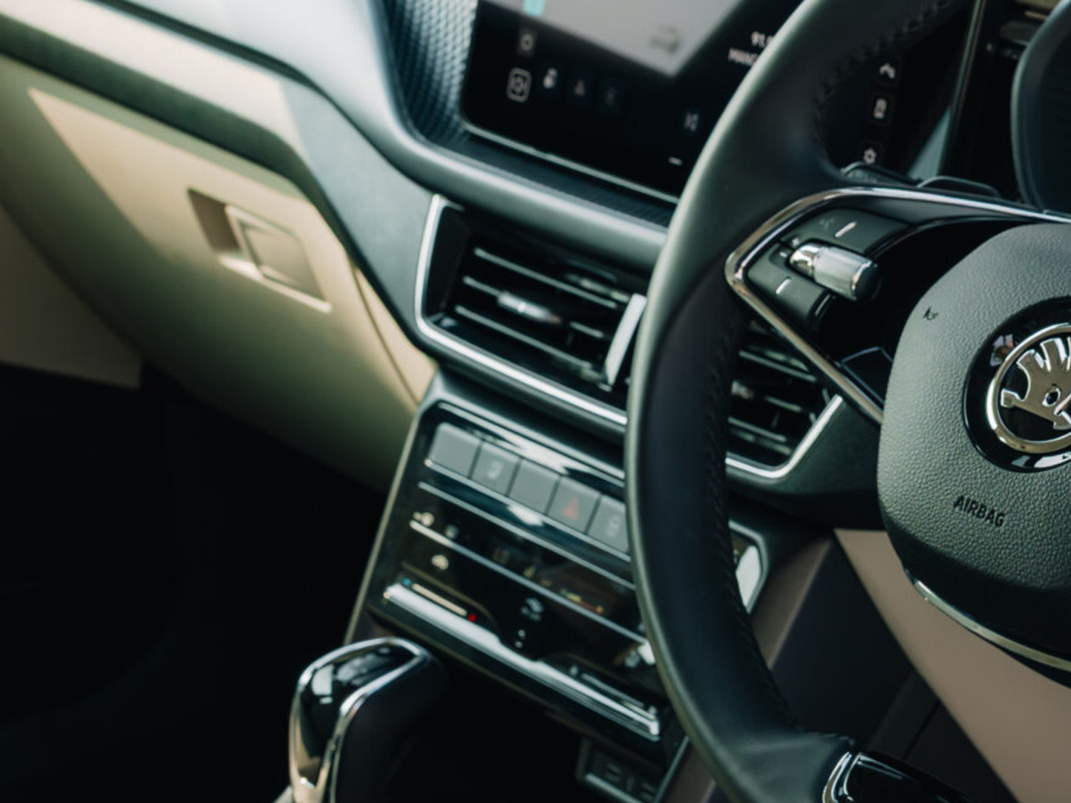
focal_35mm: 95
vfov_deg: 15.6
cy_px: 470
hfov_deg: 20.6
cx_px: 602
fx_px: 2939
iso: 640
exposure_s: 1/160
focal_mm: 44
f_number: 10
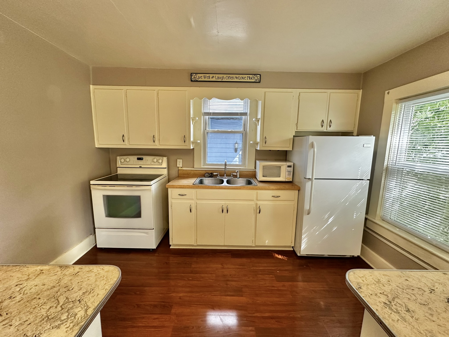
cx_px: 224
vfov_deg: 85.7
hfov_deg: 102.1
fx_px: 182
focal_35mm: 14
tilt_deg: -7.9
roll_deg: -0.7
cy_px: 168
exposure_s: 1/120
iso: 200
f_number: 2.2
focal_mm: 2.22
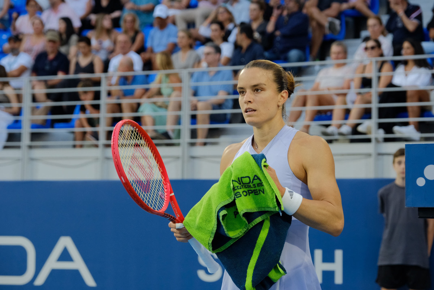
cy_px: 145
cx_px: 217
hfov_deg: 17.6
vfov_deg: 11.8
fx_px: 1398
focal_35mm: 116
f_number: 4.5
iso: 1600
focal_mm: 77.3
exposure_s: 1/800
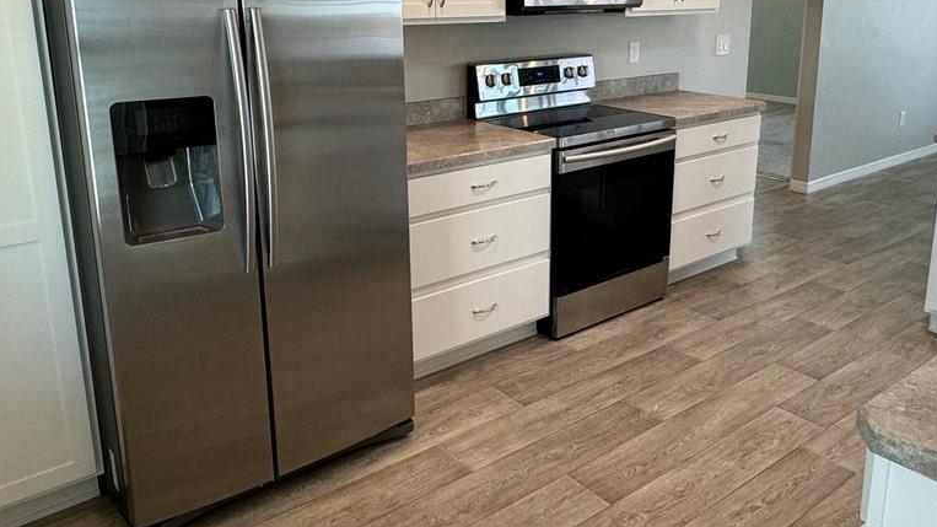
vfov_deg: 36.3
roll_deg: -0.5
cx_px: 508
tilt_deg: -13.2
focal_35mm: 32
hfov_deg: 60.9
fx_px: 795
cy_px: 174
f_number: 2.2
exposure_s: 1/120
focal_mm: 2.22
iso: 160
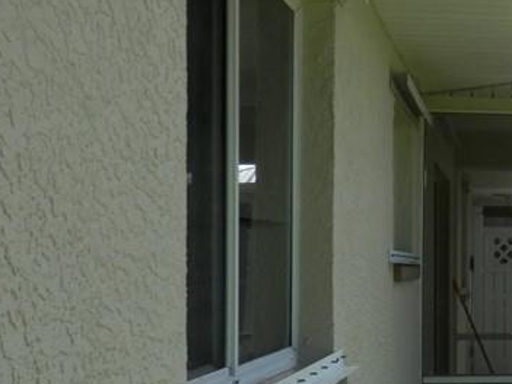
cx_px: 686
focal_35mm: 73
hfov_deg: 23.3
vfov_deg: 20.0
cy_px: 276
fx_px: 1079
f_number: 8.7
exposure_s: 1/125
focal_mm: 4.5
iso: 80
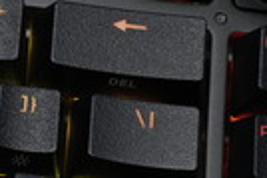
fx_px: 1682
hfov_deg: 8.2
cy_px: 110
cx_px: -406
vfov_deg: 6.0
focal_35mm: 227
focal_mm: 39
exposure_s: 1/80
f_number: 4.5
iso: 1000
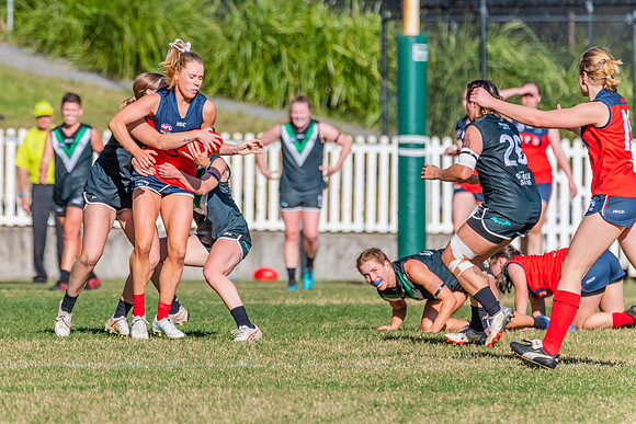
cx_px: 258
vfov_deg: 2.3
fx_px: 10568
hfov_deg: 3.4
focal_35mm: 598
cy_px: 175
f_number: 10
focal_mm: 500
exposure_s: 1/1600
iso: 800
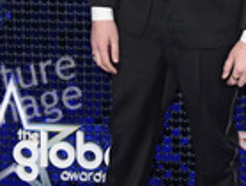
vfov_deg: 11.6
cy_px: 11
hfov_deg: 15.4
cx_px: 185
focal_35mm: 127
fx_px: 905
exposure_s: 1/250
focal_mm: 46
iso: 800
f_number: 5.6
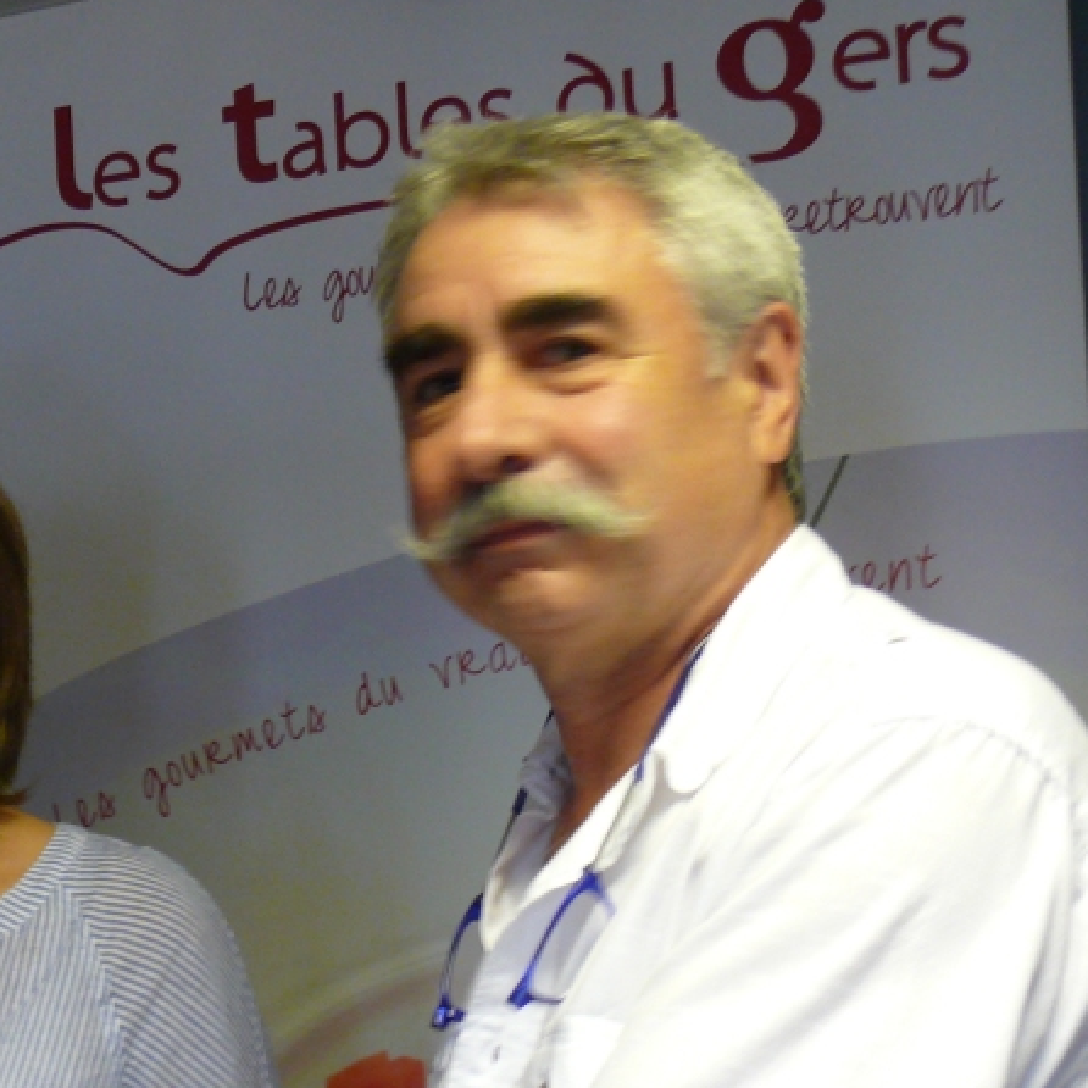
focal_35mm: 71
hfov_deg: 23.2
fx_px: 2525
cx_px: -29
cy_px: 915
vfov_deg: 23.8
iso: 200
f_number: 2.8
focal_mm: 7.4
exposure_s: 1/10
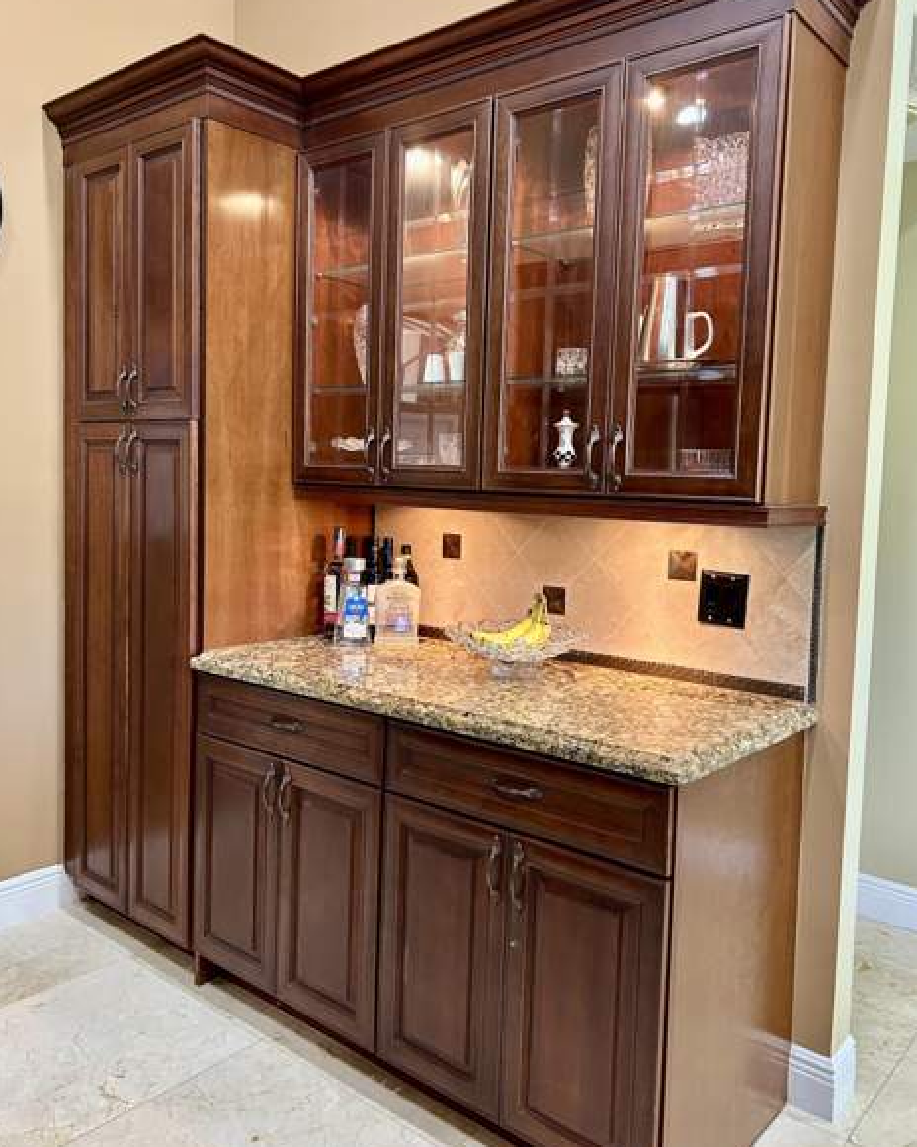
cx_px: 466
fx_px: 950
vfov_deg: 62.2
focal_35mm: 28
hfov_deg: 51.5
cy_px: 542
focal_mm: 5.7
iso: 250
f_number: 1.5
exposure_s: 1/60
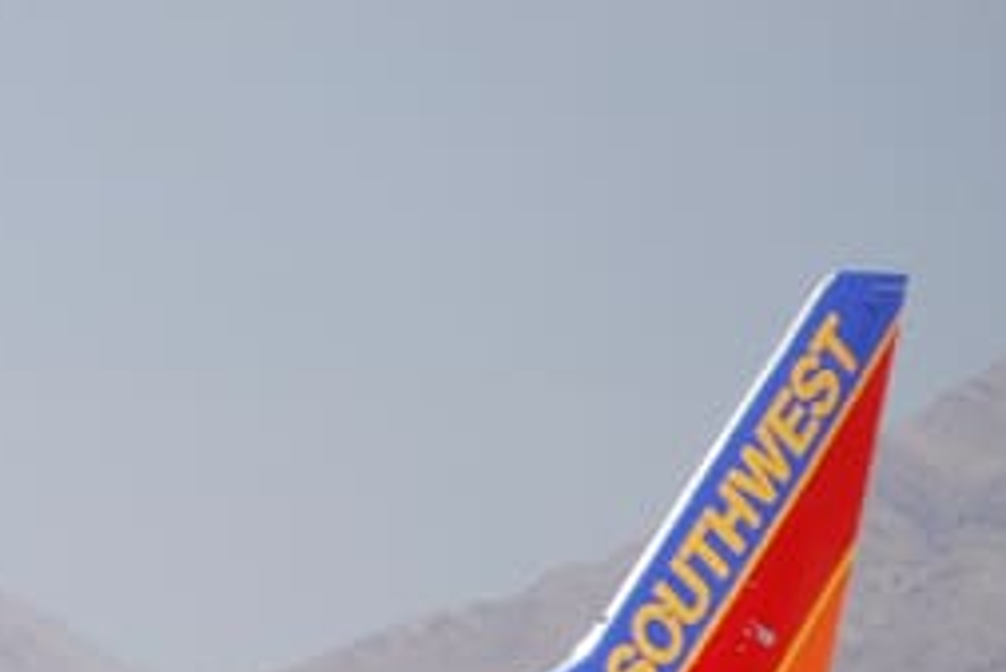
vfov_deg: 3.6
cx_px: 163
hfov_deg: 5.4
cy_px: 839
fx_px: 10625
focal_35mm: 380
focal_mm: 100
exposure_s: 1/1000
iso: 100
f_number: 4.8
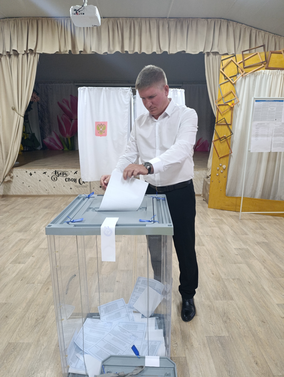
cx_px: 142
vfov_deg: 73.8
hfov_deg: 59.0
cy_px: 188
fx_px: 251
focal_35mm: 23
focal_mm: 6.11
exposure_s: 1/50
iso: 1029
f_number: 1.65
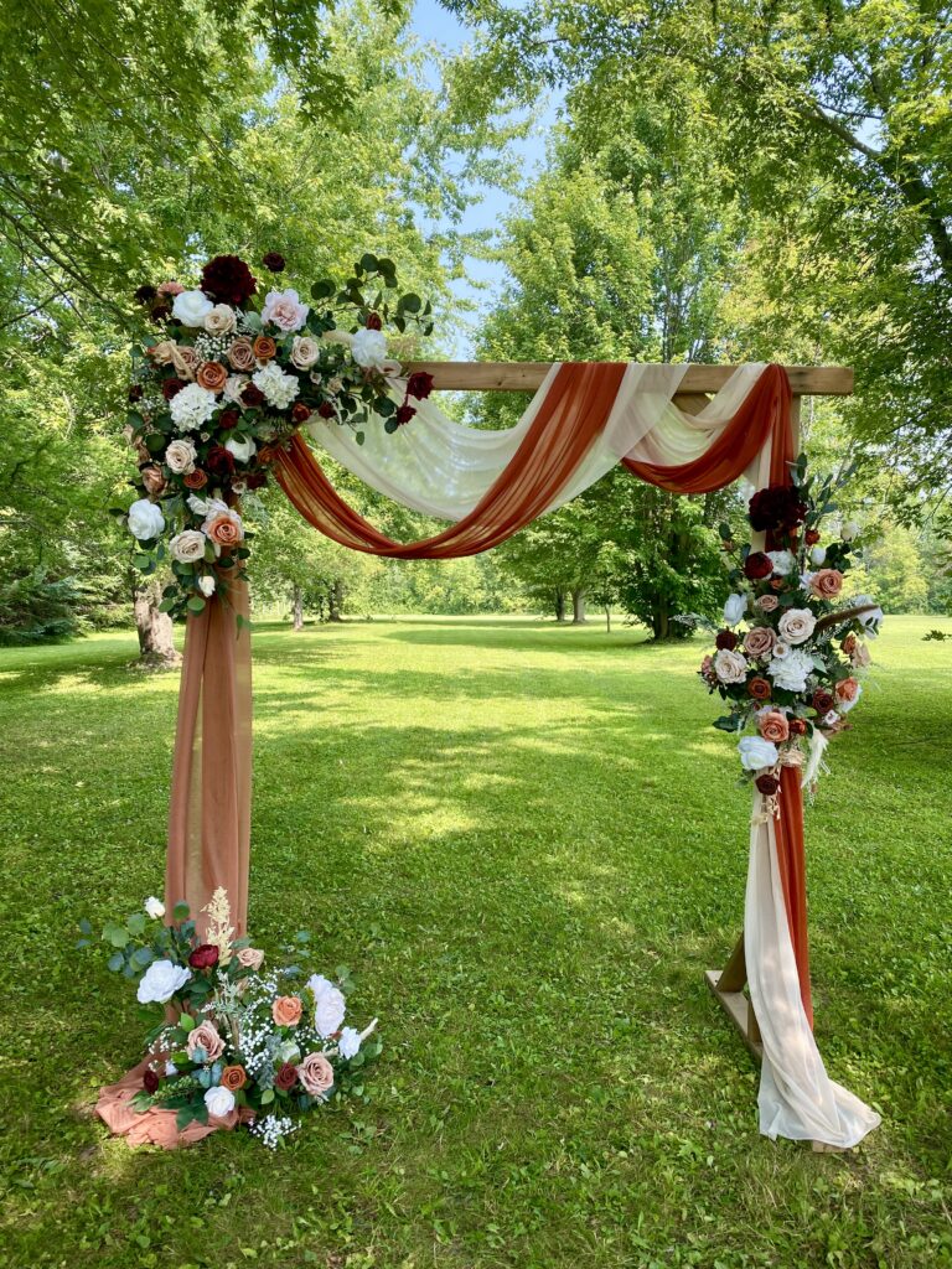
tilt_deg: -1.0
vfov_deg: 67.3
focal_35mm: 26
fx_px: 953
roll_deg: -0.1
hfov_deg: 53.1
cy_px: 634
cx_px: 476
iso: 32
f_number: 1.8
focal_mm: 4.25
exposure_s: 1/437
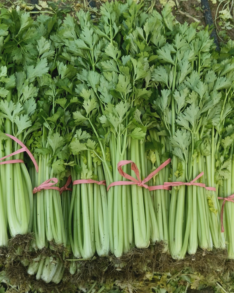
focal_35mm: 44
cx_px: 117
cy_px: 143
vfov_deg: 42.0
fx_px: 381
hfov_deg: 34.1
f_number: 1.9
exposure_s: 1/193
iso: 100
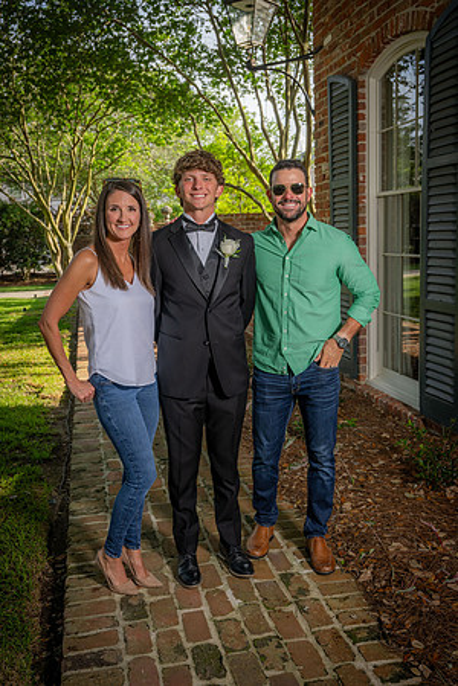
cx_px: 229
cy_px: 343
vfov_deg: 54.4
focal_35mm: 35
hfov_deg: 37.9
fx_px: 668
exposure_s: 1/160
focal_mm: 35
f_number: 5.6
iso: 100
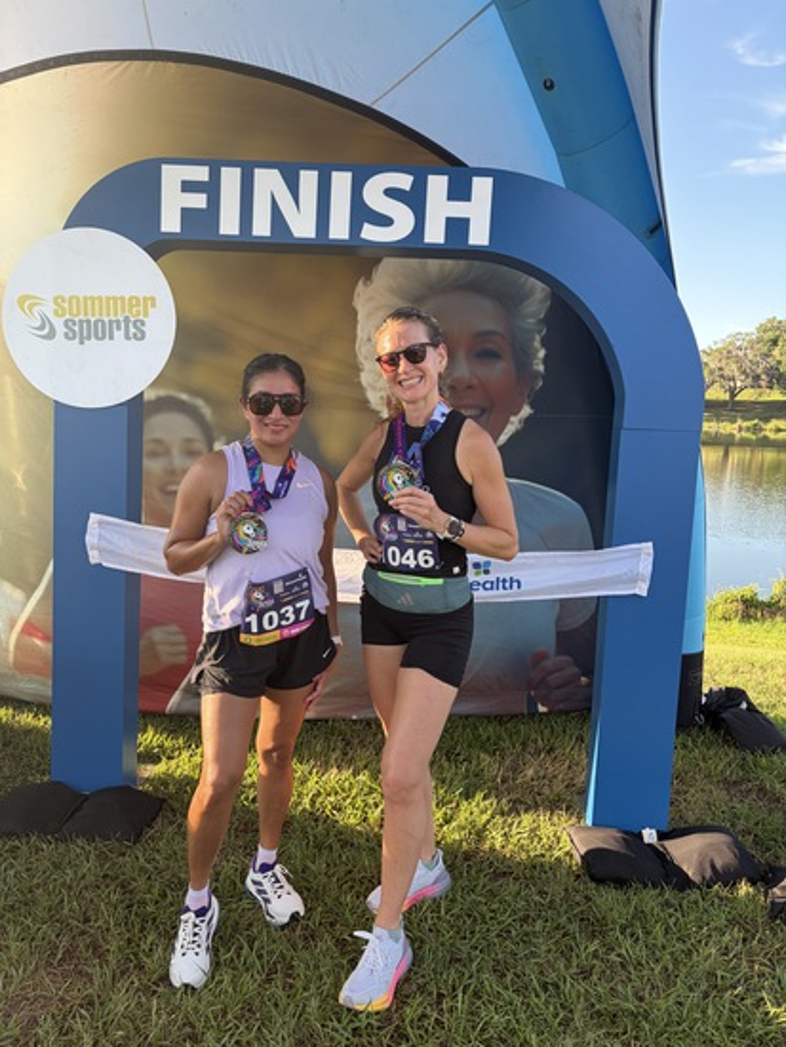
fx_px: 787
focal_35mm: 26
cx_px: 393
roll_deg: -1.5
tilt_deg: -8.6
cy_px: 524
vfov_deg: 67.3
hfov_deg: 53.1
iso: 64
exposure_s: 1/468
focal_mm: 5.96
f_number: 1.6
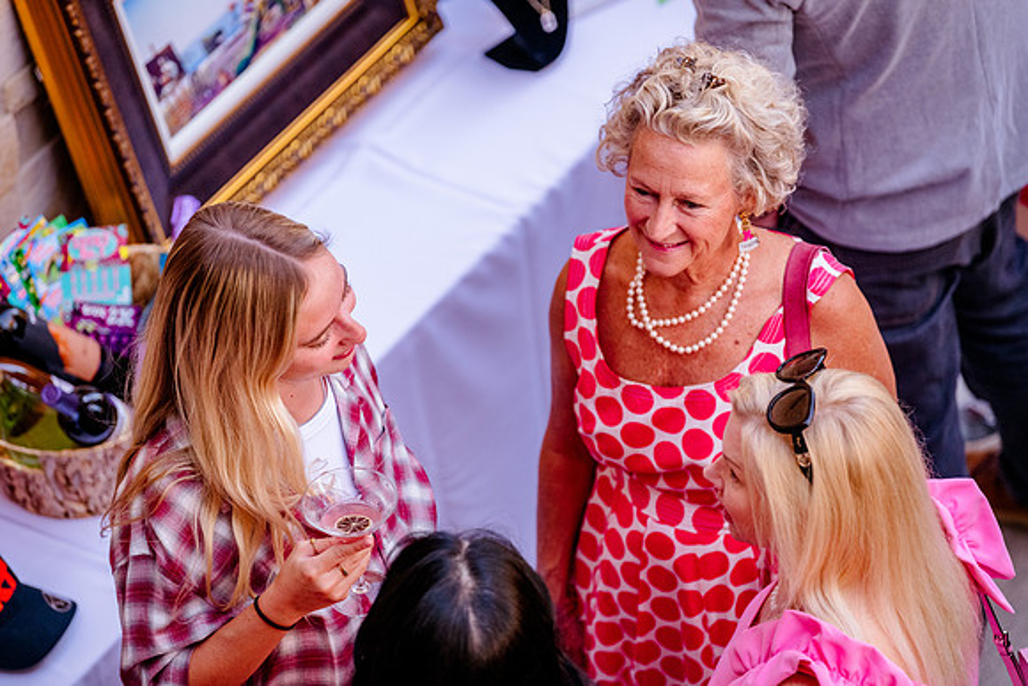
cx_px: 496
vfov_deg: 6.9
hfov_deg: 10.4
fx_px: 5671
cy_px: 342
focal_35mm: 199
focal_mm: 180
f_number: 2.8
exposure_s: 1/250
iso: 1600
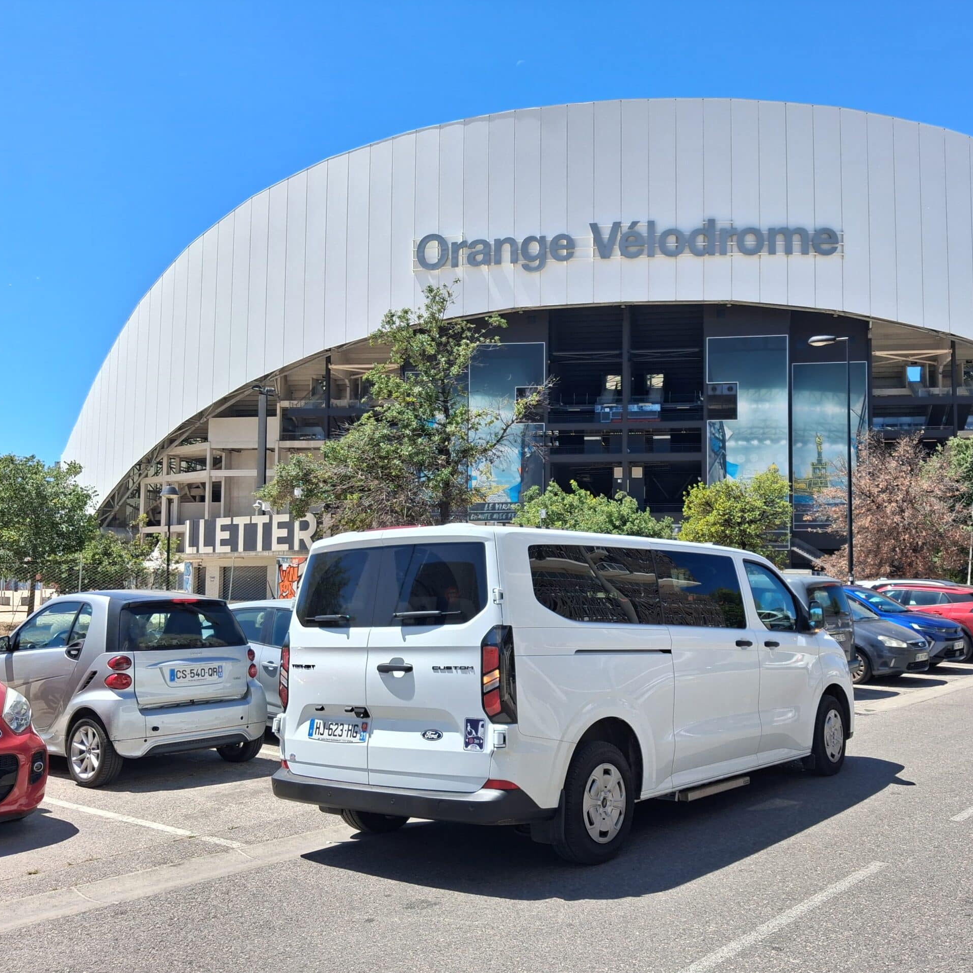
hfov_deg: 50.8
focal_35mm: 32
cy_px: 487
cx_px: 583
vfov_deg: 51.1
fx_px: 1018
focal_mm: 4
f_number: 1.8
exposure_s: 1/455
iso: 25
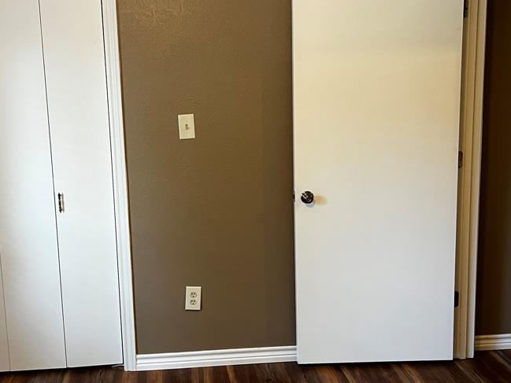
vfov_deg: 35.1
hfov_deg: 45.4
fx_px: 605
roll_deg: +2.5
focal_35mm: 41
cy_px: 169
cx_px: 194
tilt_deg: -9.1
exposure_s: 1/60
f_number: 1.6
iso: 125
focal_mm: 5.1
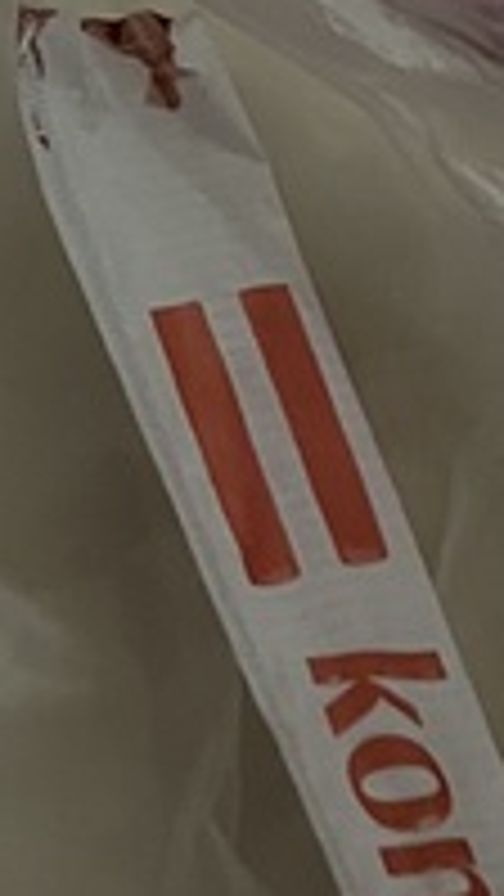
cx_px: 378
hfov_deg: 9.2
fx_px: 3111
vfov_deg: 16.2
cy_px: 99
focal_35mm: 131
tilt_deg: -69.0
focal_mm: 5.1
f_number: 1.6
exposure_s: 1/17
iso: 1250
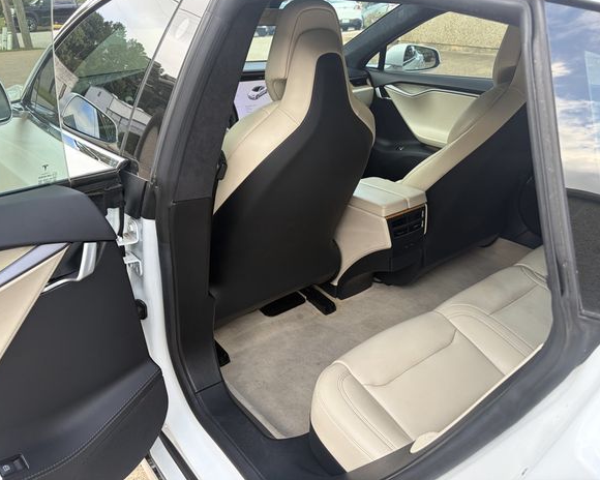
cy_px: 233
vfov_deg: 51.5
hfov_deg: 62.2
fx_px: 497
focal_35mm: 28
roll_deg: +0.8
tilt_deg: -27.2
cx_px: 303
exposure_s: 1/179
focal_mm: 5.96
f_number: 1.6
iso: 50
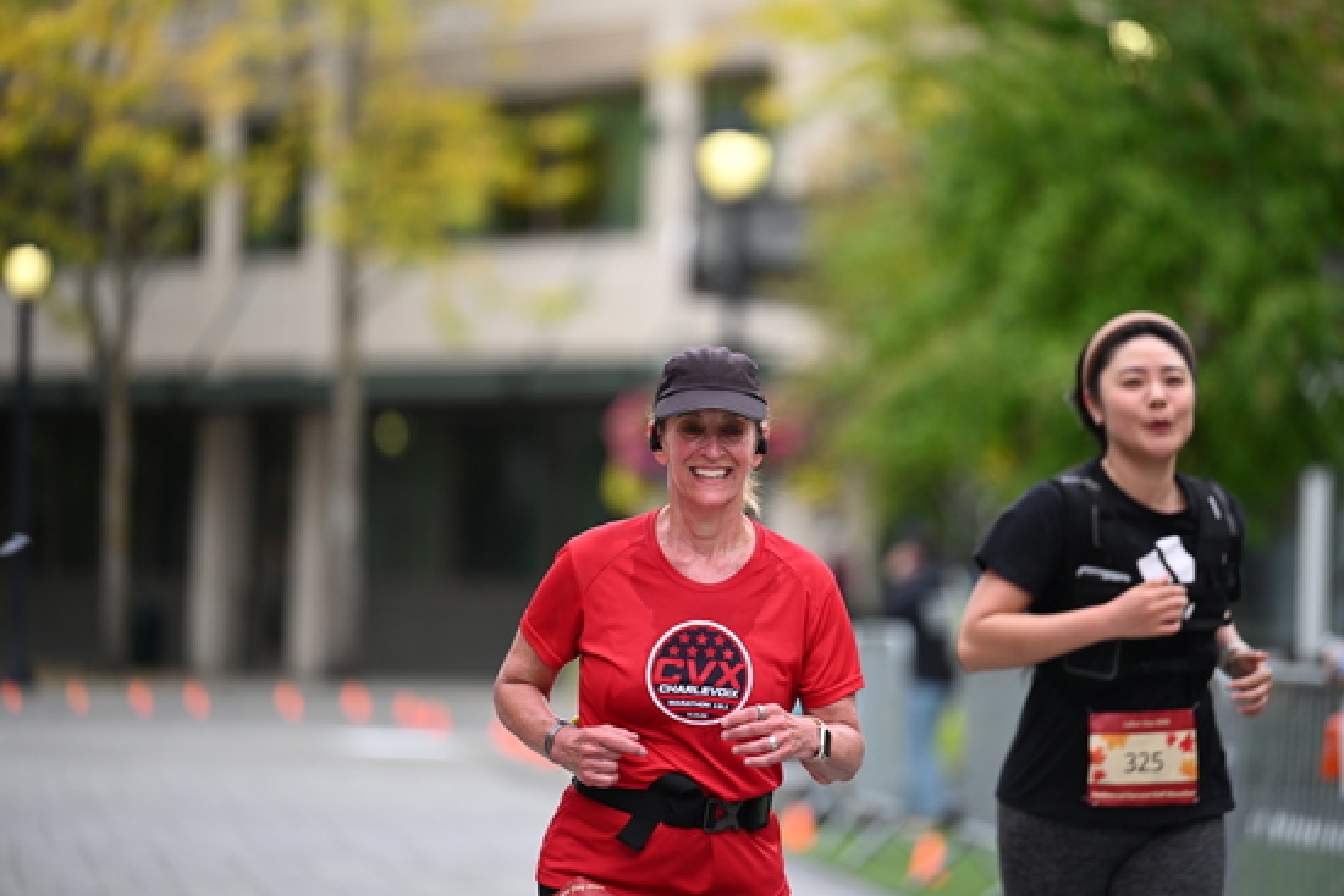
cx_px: 672
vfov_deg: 6.9
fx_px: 7468
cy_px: 448
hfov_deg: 10.3
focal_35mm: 200
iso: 640
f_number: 2.8
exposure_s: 1/1600
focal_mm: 200
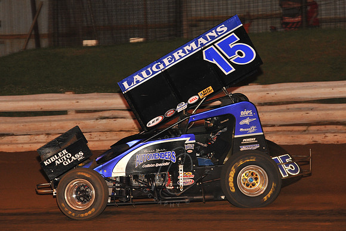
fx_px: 1490
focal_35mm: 155
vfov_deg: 8.9
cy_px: 116
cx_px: 173
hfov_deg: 13.2
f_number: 6.3
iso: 1000
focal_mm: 155
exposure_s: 1/320
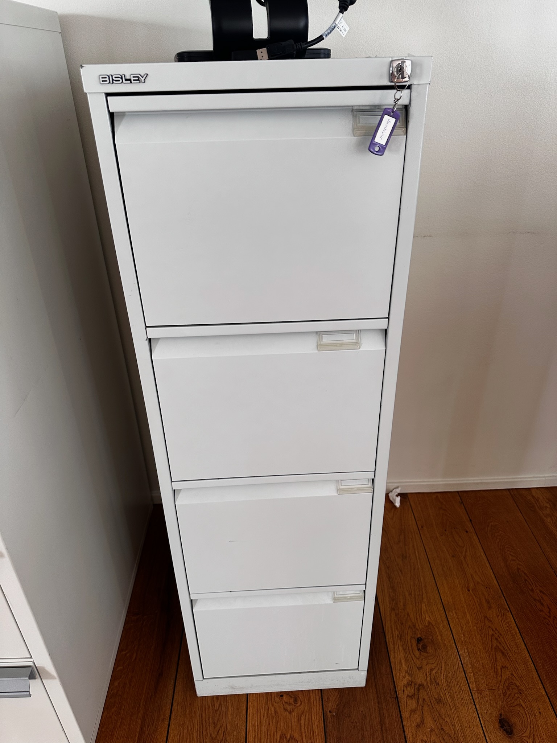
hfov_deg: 56.8
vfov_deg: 71.6
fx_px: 515
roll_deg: +1.2
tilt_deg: -30.7
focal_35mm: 24
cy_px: 372
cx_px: 278
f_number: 1.78
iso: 125
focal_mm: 6.86
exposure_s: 1/121
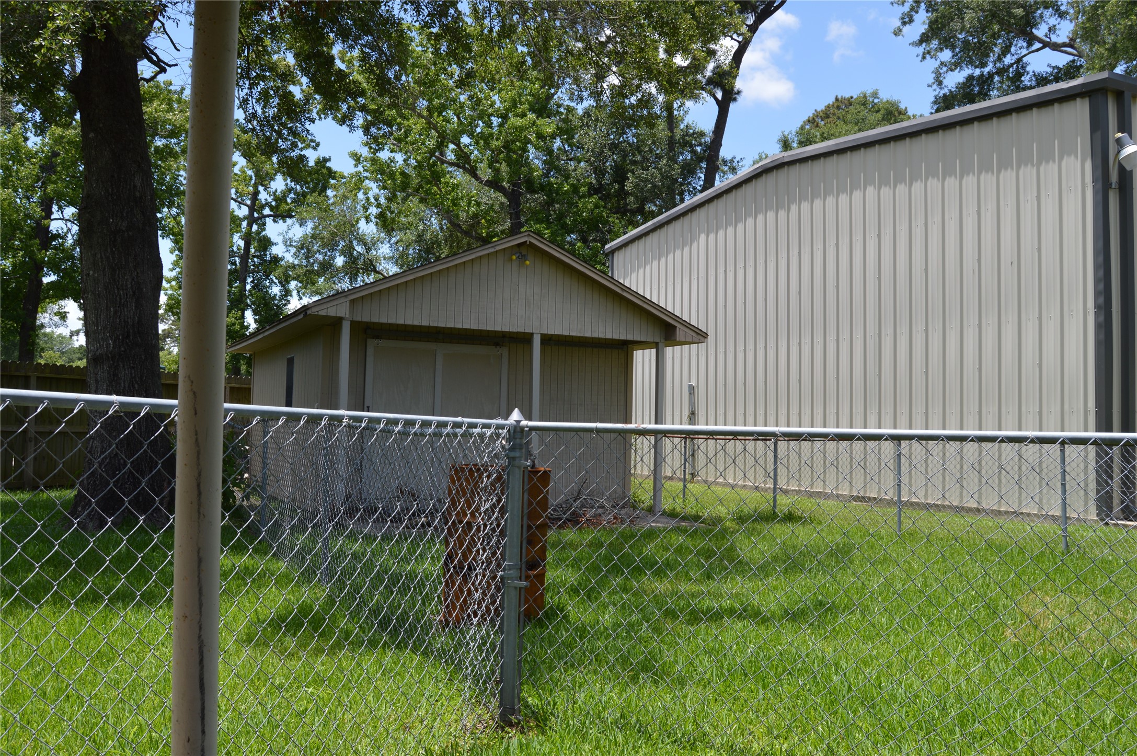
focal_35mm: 30
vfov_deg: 43.5
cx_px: 568
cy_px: 378
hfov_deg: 62.0
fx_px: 947
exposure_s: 1/200
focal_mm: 20
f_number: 6.3
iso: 100
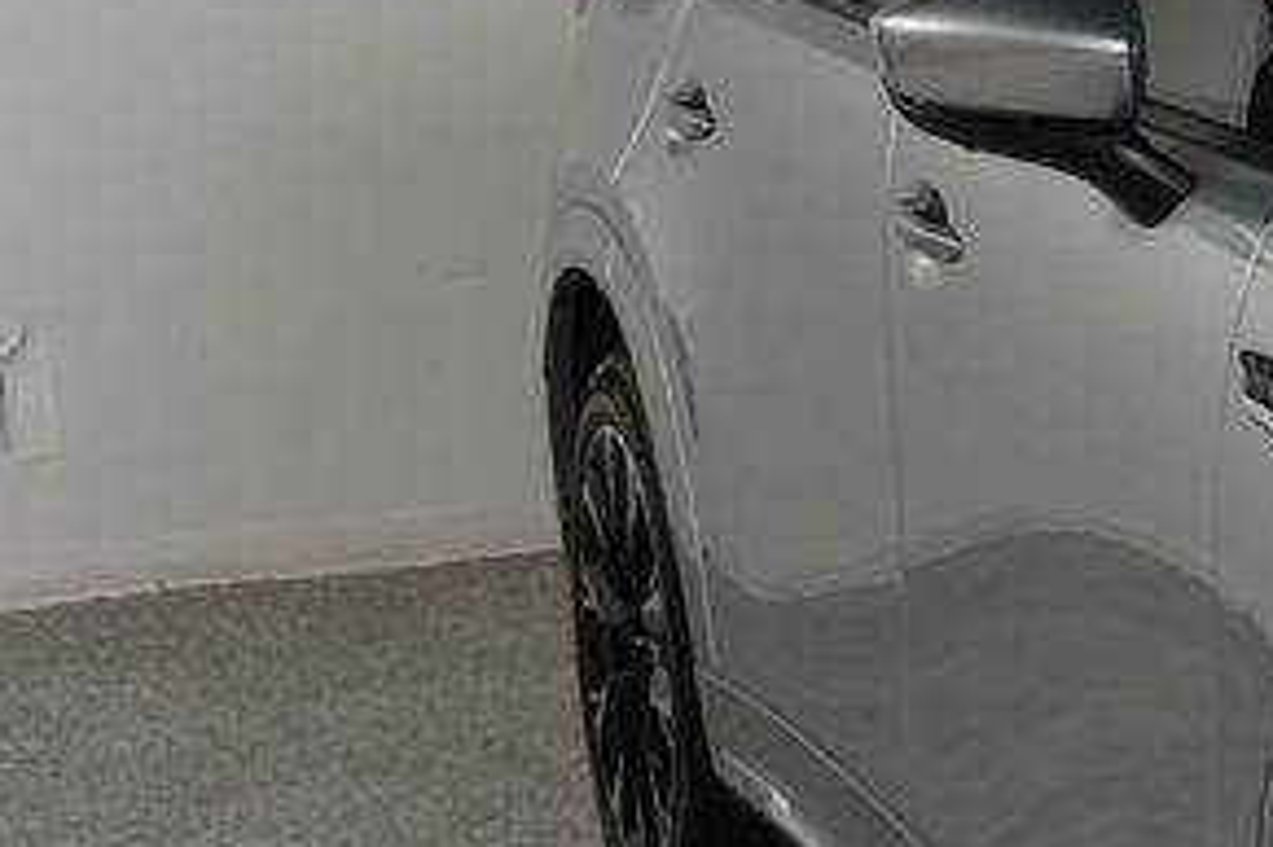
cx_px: 2173
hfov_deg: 14.5
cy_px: 663
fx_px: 4488
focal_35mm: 127
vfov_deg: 10.8
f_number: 11
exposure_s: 1/160
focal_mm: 24
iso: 100
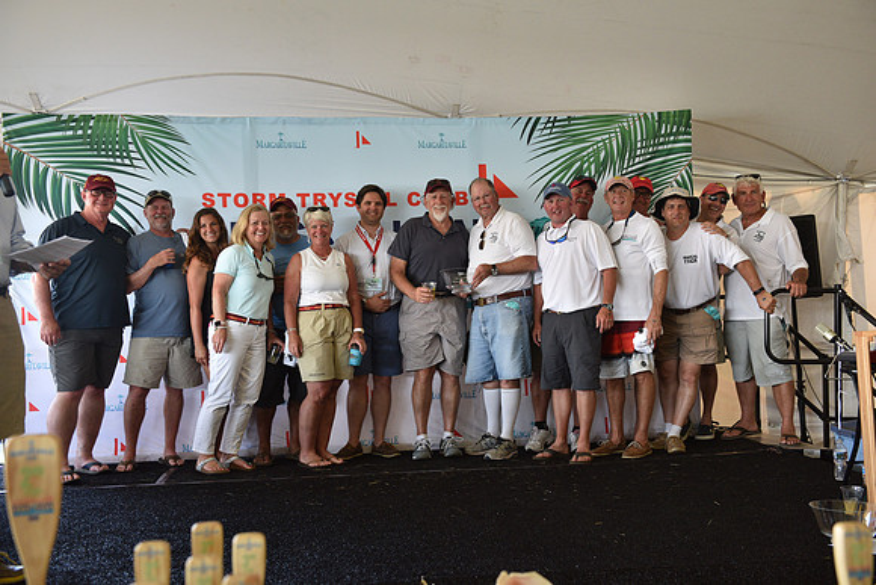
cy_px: 292
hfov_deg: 48.4
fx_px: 974
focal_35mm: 40
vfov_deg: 33.4
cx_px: 438
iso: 800
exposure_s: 1/160
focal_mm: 40
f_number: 4
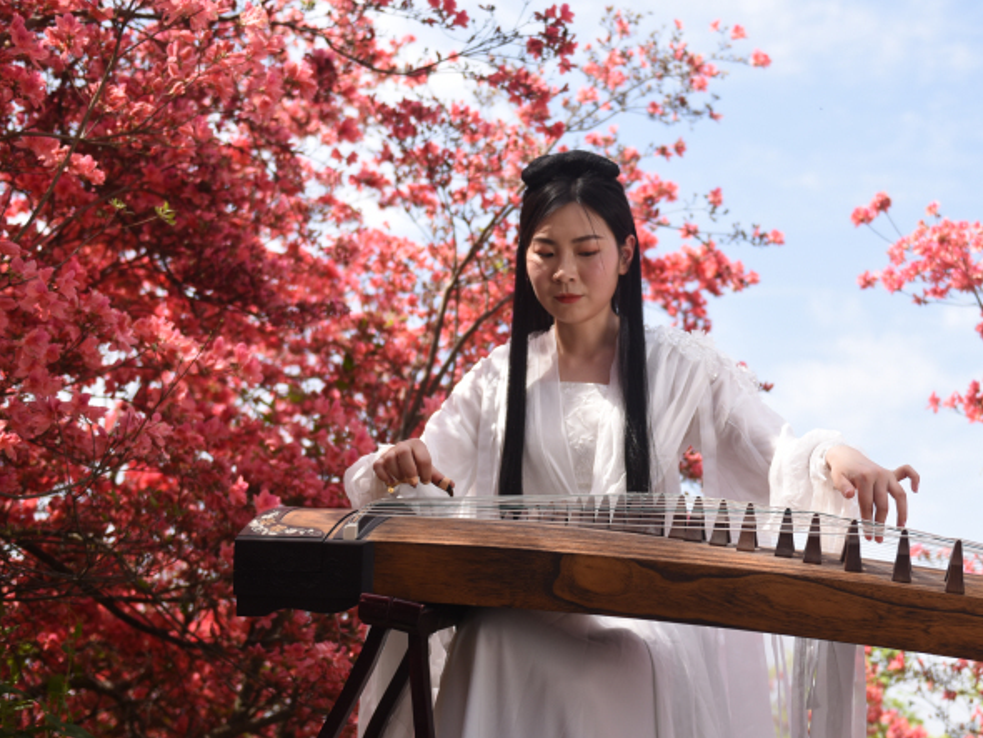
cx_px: 646
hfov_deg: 33.5
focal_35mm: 57
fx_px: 1619
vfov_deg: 25.6
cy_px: 426
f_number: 2.8
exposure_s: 1/1250
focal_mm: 35
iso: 100
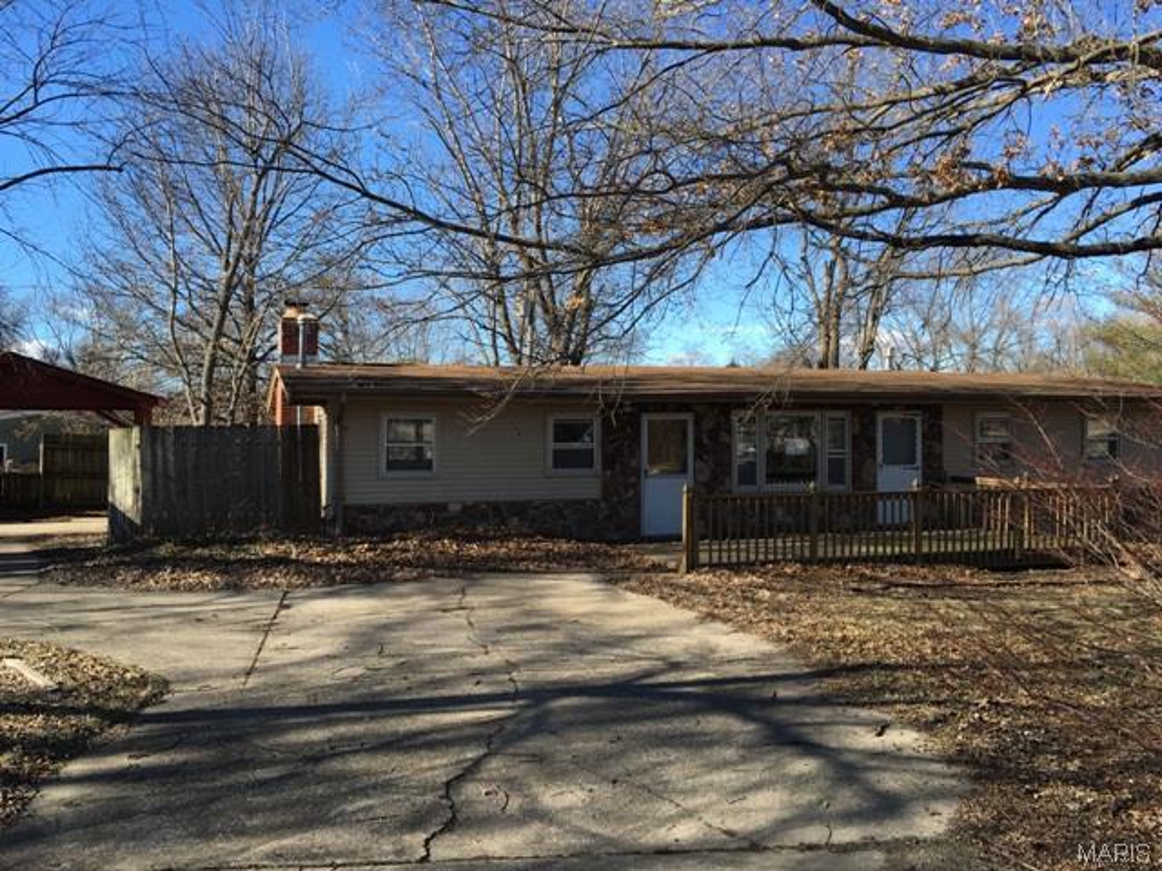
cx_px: 581
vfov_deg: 48.2
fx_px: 973
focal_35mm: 29
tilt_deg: +0.1
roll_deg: +0.3
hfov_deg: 61.7
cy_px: 436
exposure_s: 1/657
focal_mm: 4.15
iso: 25
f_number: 2.2
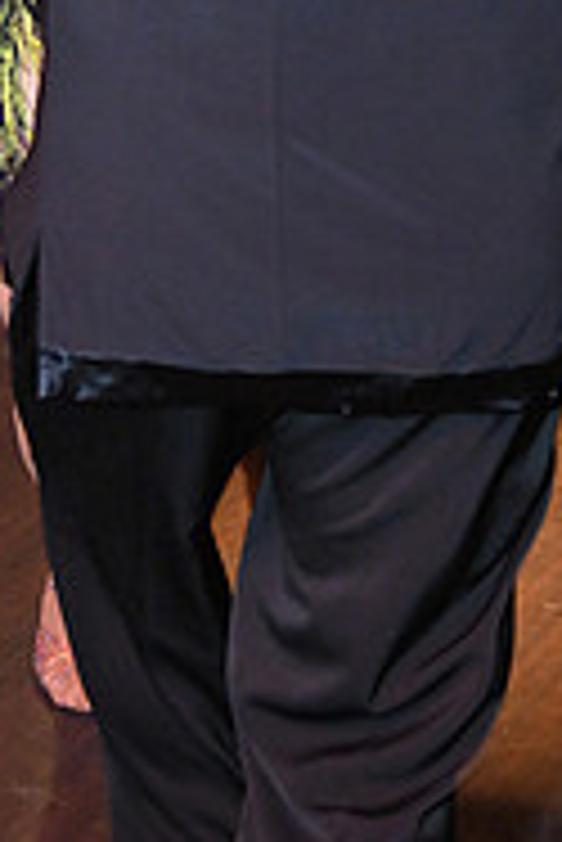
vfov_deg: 19.3
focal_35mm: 96
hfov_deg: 14.3
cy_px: -297
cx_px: 371
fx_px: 2244
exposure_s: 1/100
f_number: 4
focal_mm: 31
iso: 4000
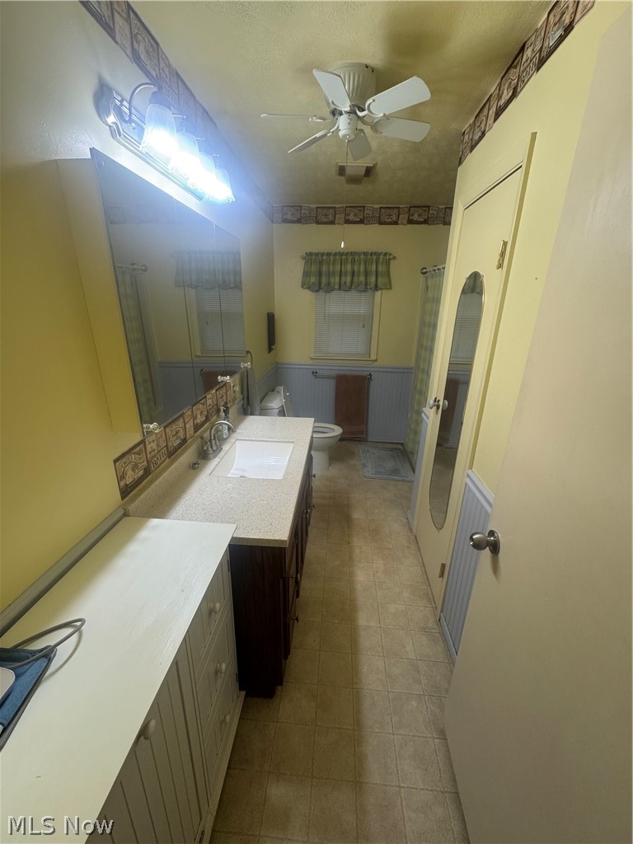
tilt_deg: -20.3
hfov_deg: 85.7
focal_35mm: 14
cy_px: 422
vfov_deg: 102.1
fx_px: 341
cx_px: 316
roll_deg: -1.4
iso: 200
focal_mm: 2.22
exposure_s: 1/120
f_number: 2.2
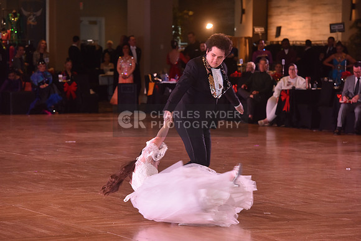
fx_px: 1555
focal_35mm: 155
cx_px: 180
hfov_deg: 13.2
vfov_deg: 8.9
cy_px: 120
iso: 1600
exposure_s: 1/200
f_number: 5
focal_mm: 155
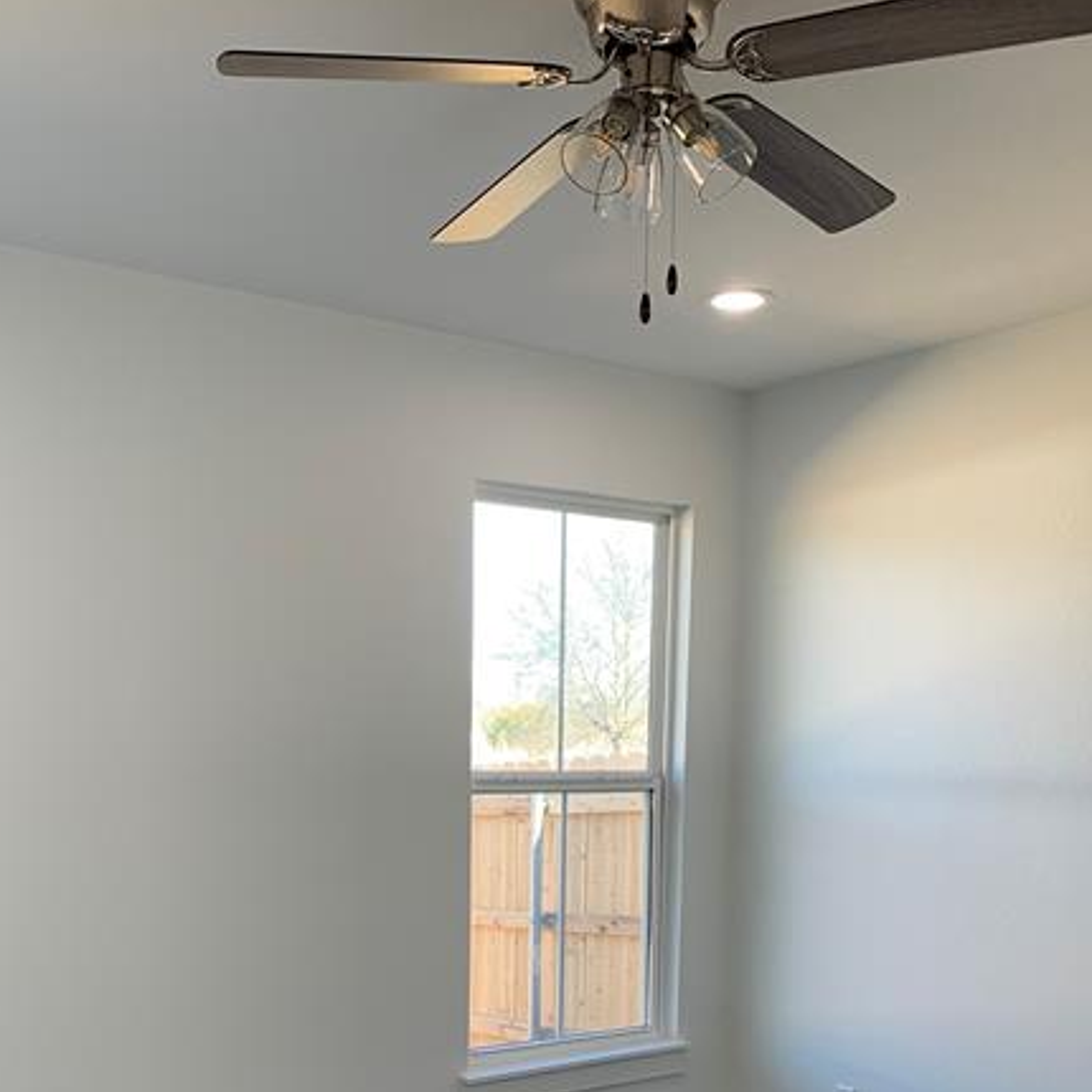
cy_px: 904
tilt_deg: -3.3
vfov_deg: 39.0
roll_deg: +0.0
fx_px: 1463
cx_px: 488
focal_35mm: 41
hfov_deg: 40.9
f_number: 1.8
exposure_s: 1/120
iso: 64
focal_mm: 4.25
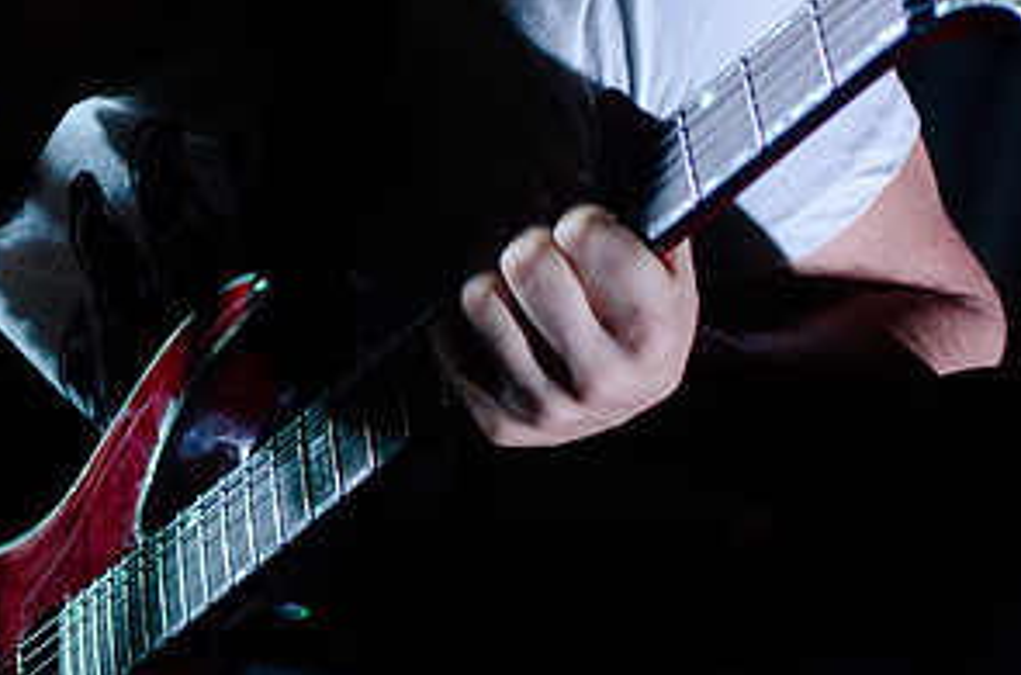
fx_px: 3338
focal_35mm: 118
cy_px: 242
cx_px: 87
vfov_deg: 11.5
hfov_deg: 17.1
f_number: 2.8
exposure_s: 1/125
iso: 3200
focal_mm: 40
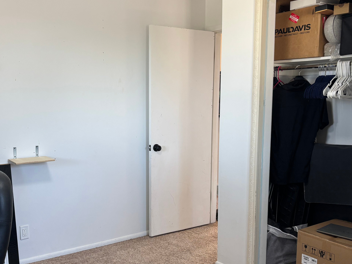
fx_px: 397
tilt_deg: -7.0
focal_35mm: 39
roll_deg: +0.8
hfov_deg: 47.6
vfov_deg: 36.7
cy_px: 152
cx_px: 145
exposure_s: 1/60
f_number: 1.6
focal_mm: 5.96
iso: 100
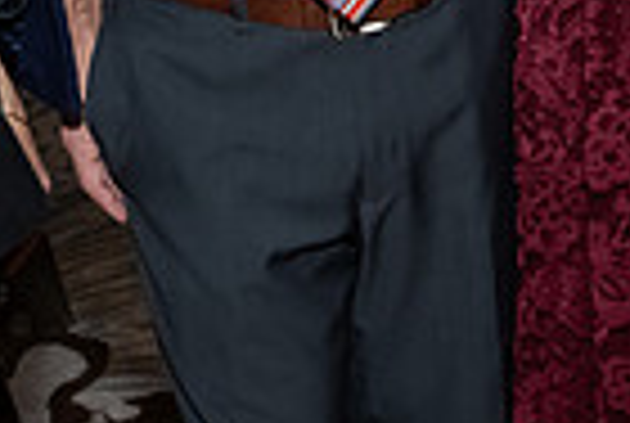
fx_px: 2876
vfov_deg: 8.0
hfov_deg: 12.3
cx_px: 681
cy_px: -422
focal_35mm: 164
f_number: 6.3
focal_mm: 22
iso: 500
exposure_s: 1/250
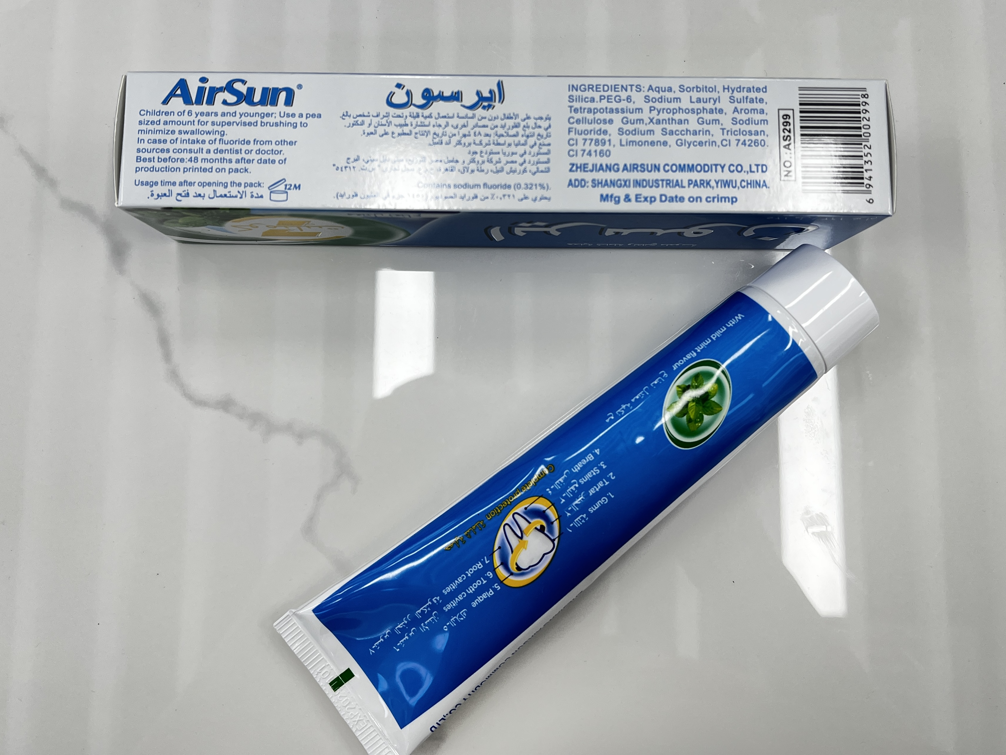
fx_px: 756
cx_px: 503
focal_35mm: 26
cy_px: 378
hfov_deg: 67.3
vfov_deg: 53.1
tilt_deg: -82.7
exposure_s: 1/100
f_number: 1.5
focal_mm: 5.7
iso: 100
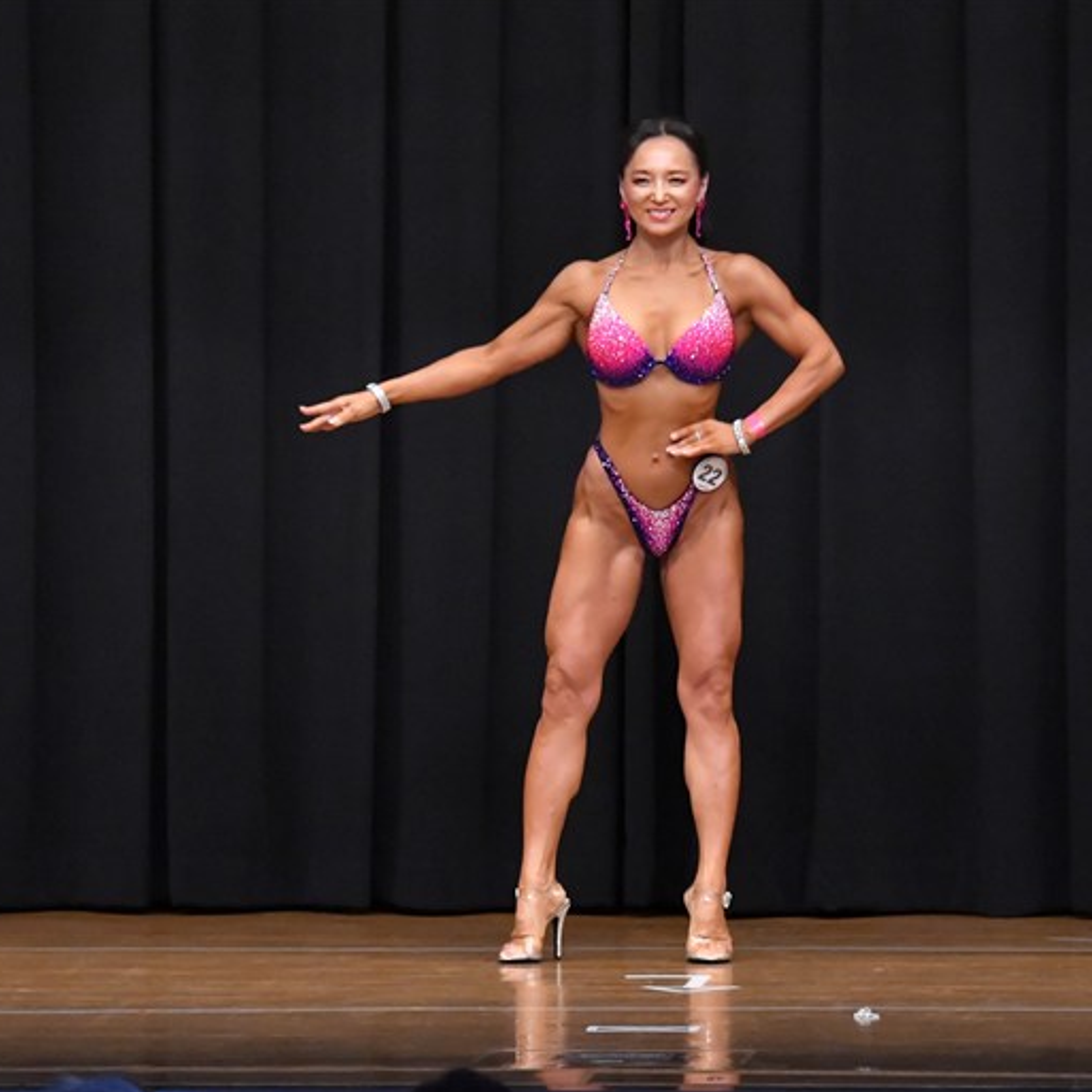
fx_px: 10315
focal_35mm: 289
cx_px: 623
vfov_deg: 6.1
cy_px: 547
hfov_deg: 6.1
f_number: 5.6
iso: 8000
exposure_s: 1/400
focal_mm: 150
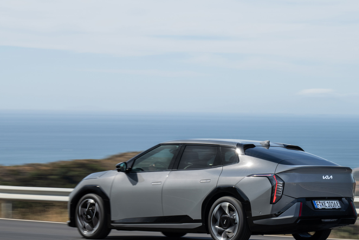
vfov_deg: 9.8
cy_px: 116
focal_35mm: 140
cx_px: 231
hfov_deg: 14.6
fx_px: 1396
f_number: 14
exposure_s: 1/50
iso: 100
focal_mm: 97
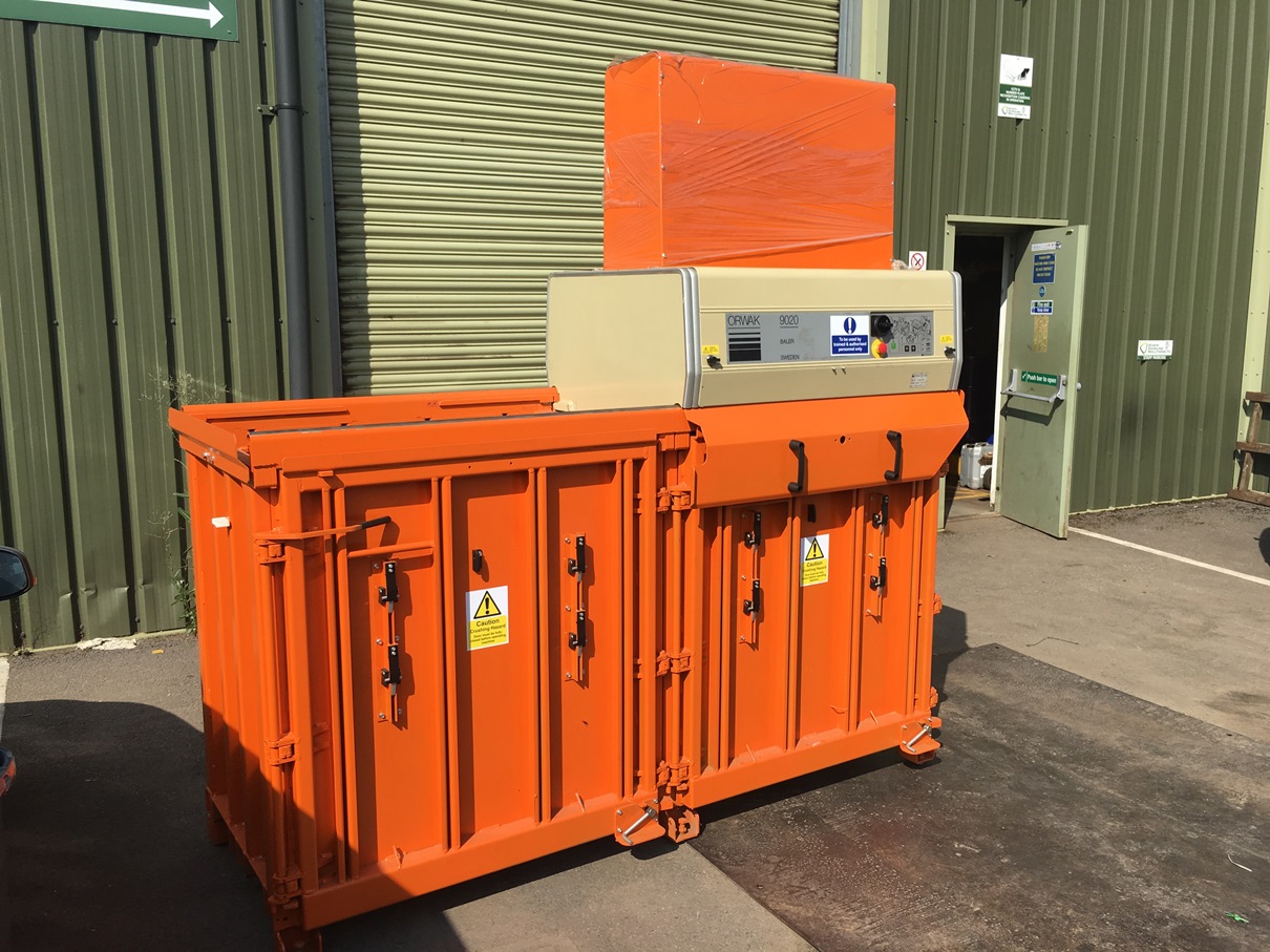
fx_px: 1064
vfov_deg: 48.2
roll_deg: +0.5
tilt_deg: -9.2
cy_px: 476
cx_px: 635
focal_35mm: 29
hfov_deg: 61.7
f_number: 2.2
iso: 25
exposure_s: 1/1508
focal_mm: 4.15
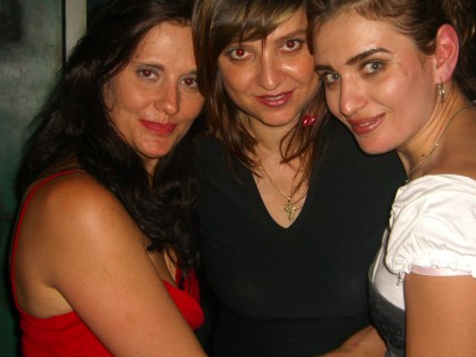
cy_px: 151
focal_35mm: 56
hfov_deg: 34.3
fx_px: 770
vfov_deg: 26.1
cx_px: 282
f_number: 2.8
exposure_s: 1/60
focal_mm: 7.9
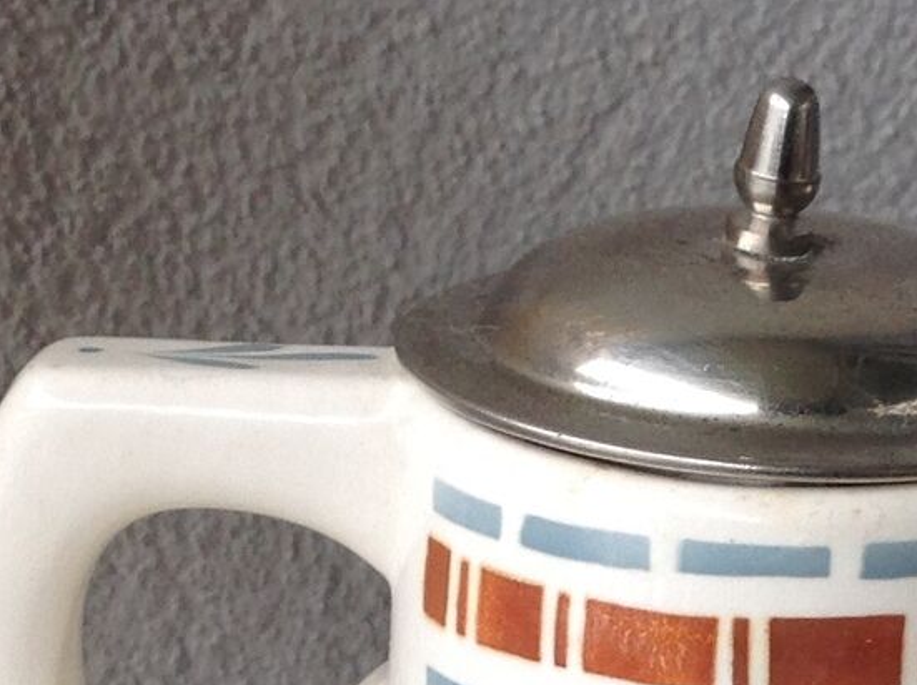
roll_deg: -5.7
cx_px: 719
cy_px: 974
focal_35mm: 127
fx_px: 3361
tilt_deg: -25.3
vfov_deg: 11.3
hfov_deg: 15.4
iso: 64
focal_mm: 4.28
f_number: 2.4
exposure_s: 1/60
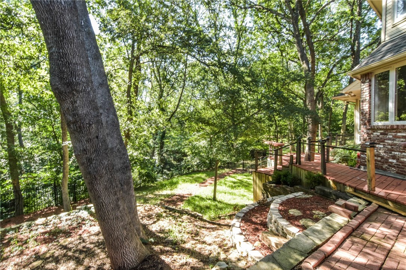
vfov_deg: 72.0
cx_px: 203
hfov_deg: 95.0
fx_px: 186
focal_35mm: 16
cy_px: 135
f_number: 16
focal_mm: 11
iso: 400
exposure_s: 1/15
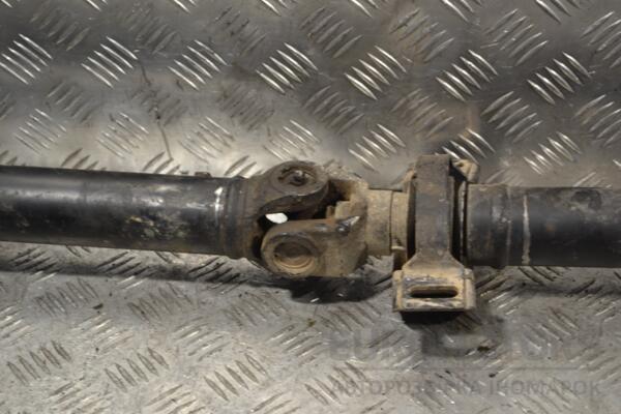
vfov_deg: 16.6
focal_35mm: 82
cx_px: 310
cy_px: 207
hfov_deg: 24.6
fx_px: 1423
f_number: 5.6
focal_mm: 55
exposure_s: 1/60
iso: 400
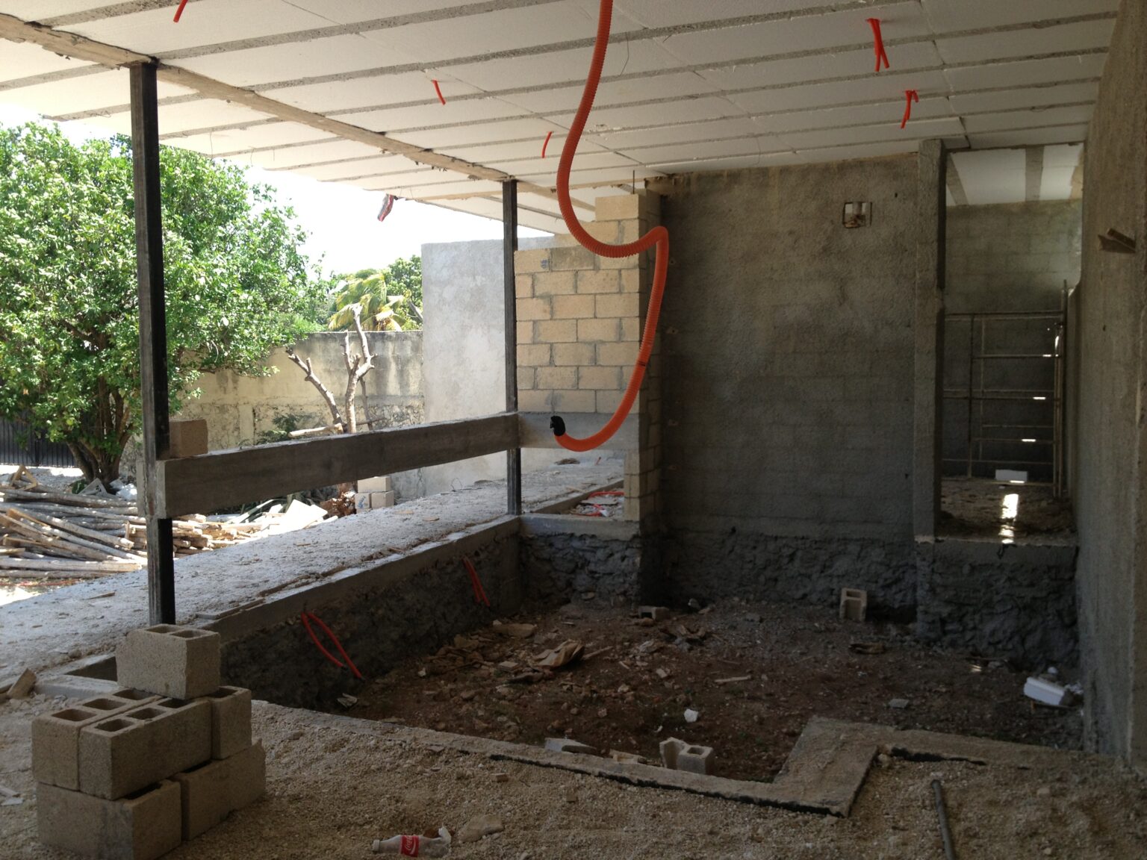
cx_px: 574
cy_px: 430
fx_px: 1160
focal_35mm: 35
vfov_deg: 40.7
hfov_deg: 52.6
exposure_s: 1/298
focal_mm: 4.28
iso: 50
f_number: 2.4
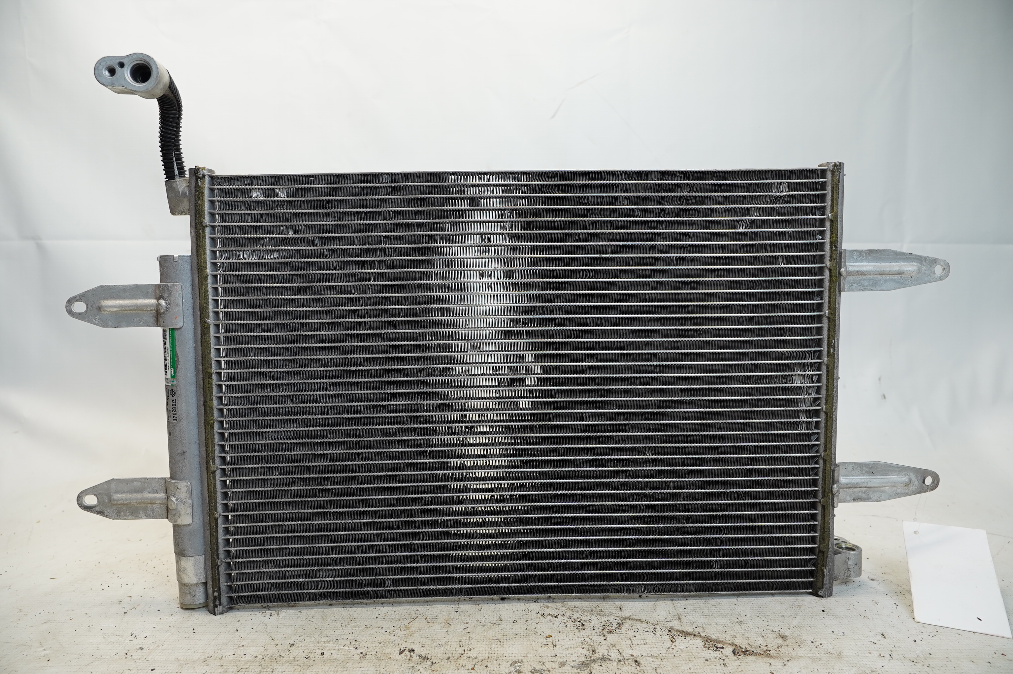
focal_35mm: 24
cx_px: 506
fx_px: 675
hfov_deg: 73.8
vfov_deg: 53.0
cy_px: 337
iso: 250
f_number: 4
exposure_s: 1/60
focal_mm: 16
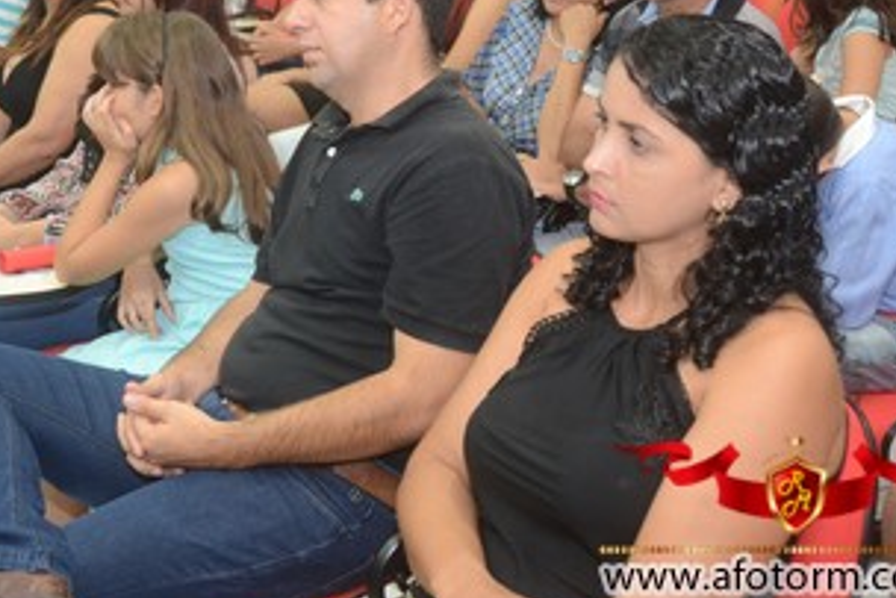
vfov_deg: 19.7
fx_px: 1712
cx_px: 354
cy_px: 186
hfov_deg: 29.3
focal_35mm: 69
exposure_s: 1/80
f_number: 4
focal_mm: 31
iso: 1600
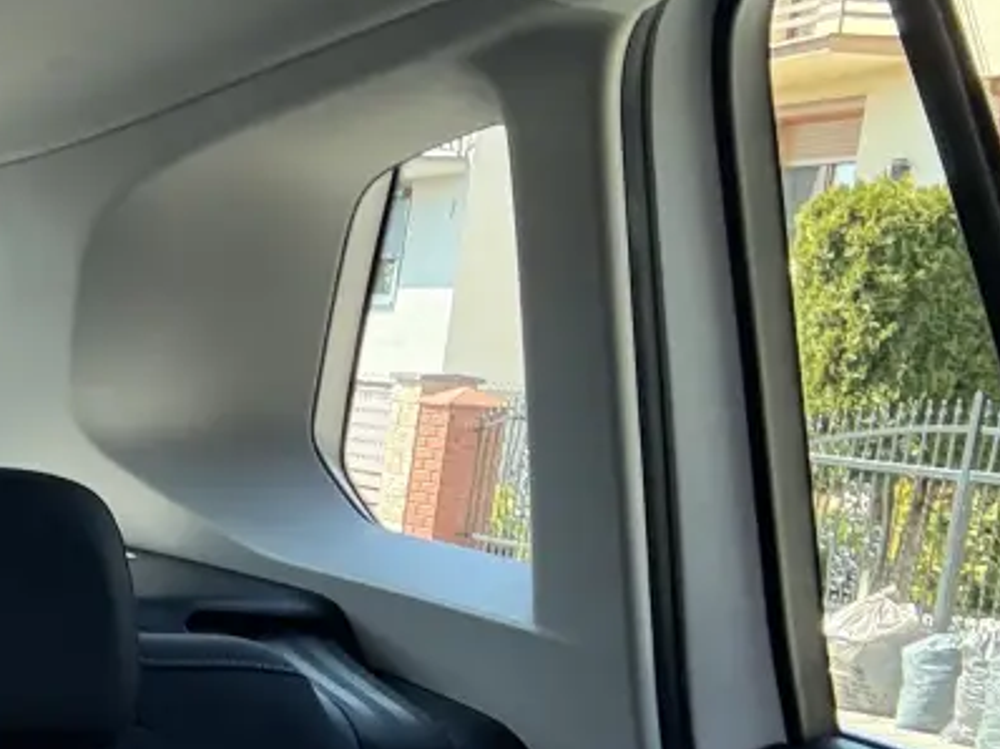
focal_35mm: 74
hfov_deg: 22.2
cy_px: 653
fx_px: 2136
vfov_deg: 19.6
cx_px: -460
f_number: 1.9
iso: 80
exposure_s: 1/66
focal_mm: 2.69
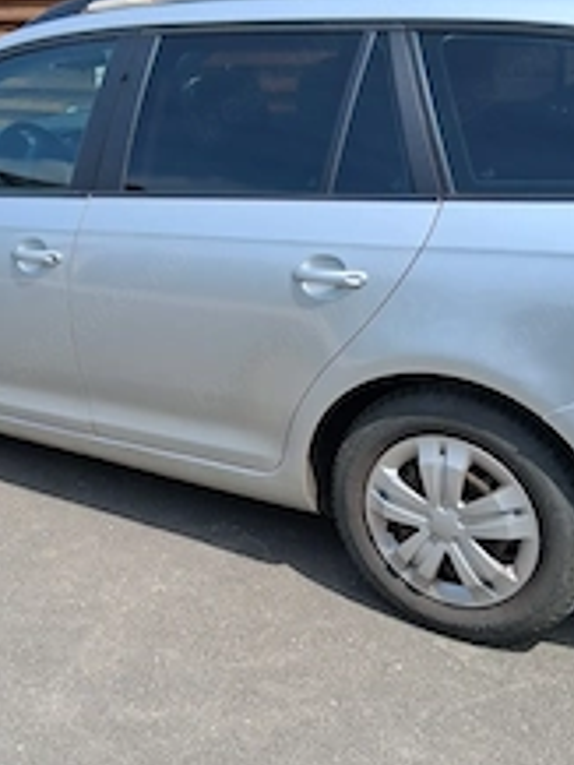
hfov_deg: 30.2
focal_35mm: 48
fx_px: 1060
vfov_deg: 39.6
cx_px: 211
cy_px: 388
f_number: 1.8
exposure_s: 1/481
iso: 25
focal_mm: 3.98
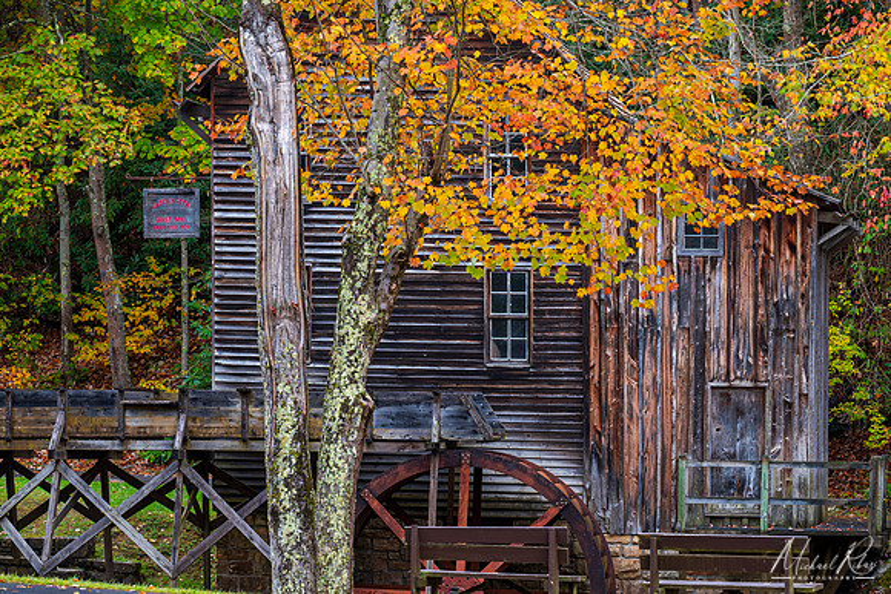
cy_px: 320
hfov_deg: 11.6
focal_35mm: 178
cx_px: 480
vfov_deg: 7.7
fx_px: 4401
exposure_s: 1/13
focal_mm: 110
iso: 100
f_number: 11
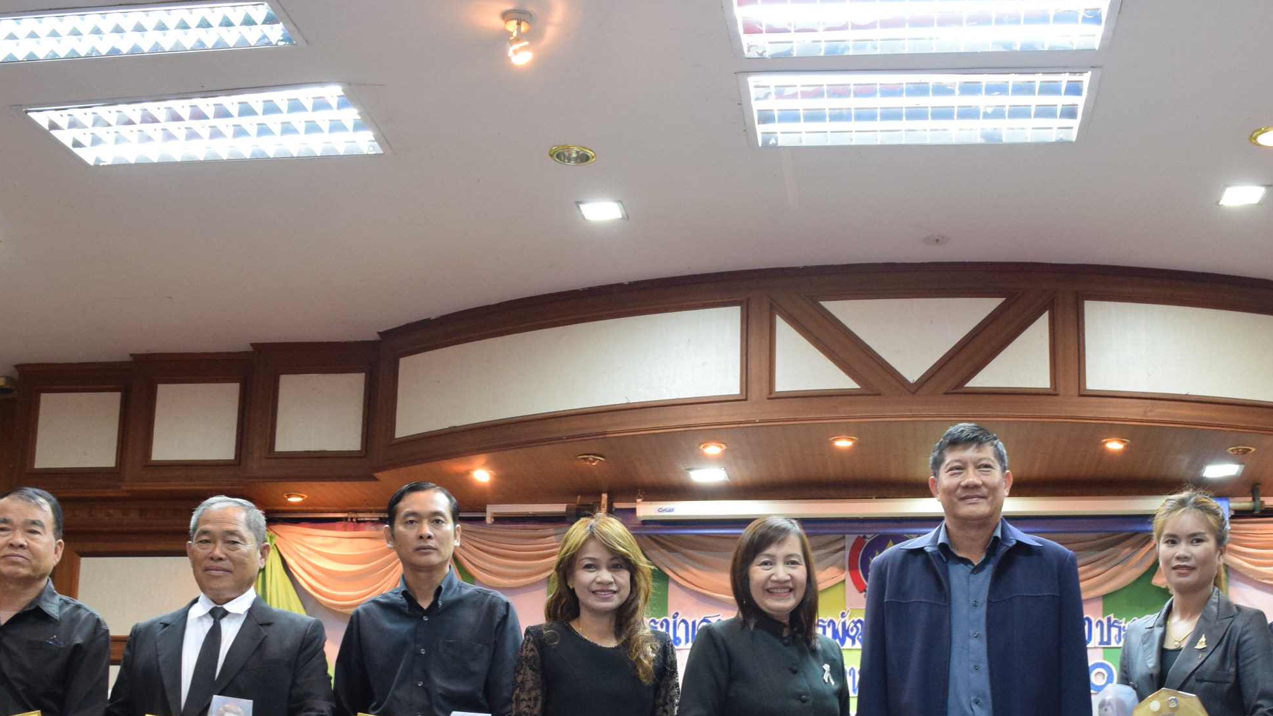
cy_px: 651
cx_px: 810
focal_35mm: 53
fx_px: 1789
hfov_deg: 38.9
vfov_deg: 22.1
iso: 1600
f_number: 5.6
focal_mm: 22
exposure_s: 1/13
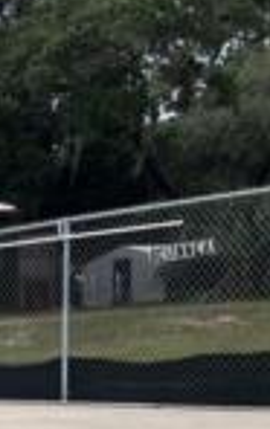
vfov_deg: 21.0
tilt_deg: -7.1
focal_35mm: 93
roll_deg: +2.9
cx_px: -438
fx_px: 1091
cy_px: 497
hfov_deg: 11.1
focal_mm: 5.7
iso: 50
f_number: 1.5
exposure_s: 1/6211
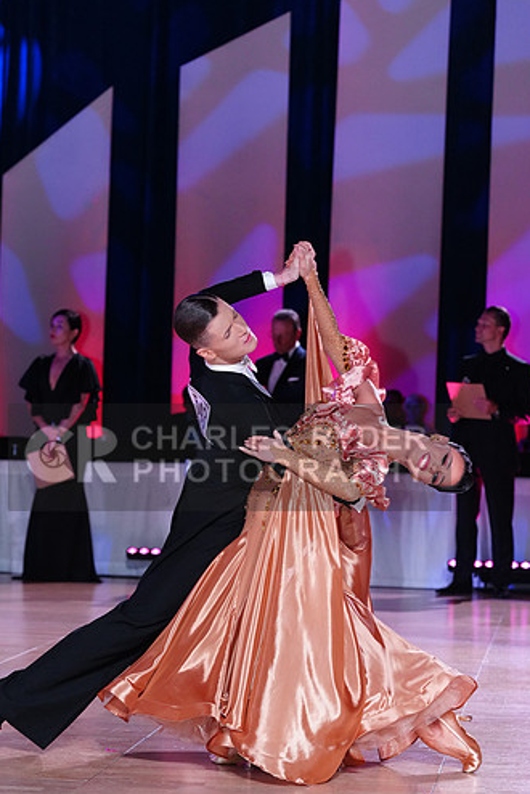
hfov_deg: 12.7
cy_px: 458
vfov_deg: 18.9
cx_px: 230
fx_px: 2381
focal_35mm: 108
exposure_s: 1/250
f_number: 4.5
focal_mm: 92
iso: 2500
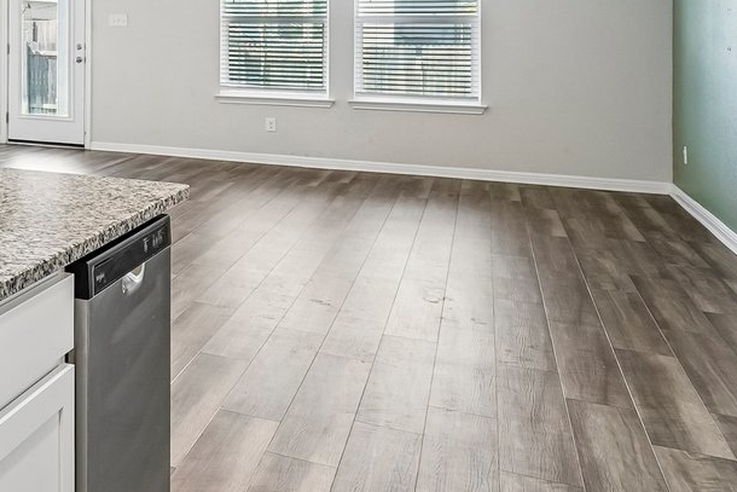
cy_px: 20
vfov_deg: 27.3
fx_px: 962
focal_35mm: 47
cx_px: -350
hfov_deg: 28.5
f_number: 8
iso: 400
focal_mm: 14
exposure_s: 1/13
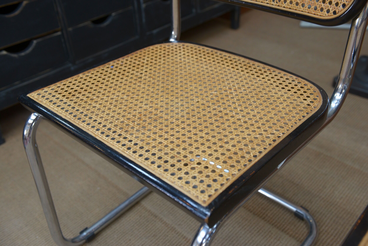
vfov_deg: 35.1
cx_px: 184
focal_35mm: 38
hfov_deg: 50.7
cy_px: 123
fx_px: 389
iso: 320
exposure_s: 1/50
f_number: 5
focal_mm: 38
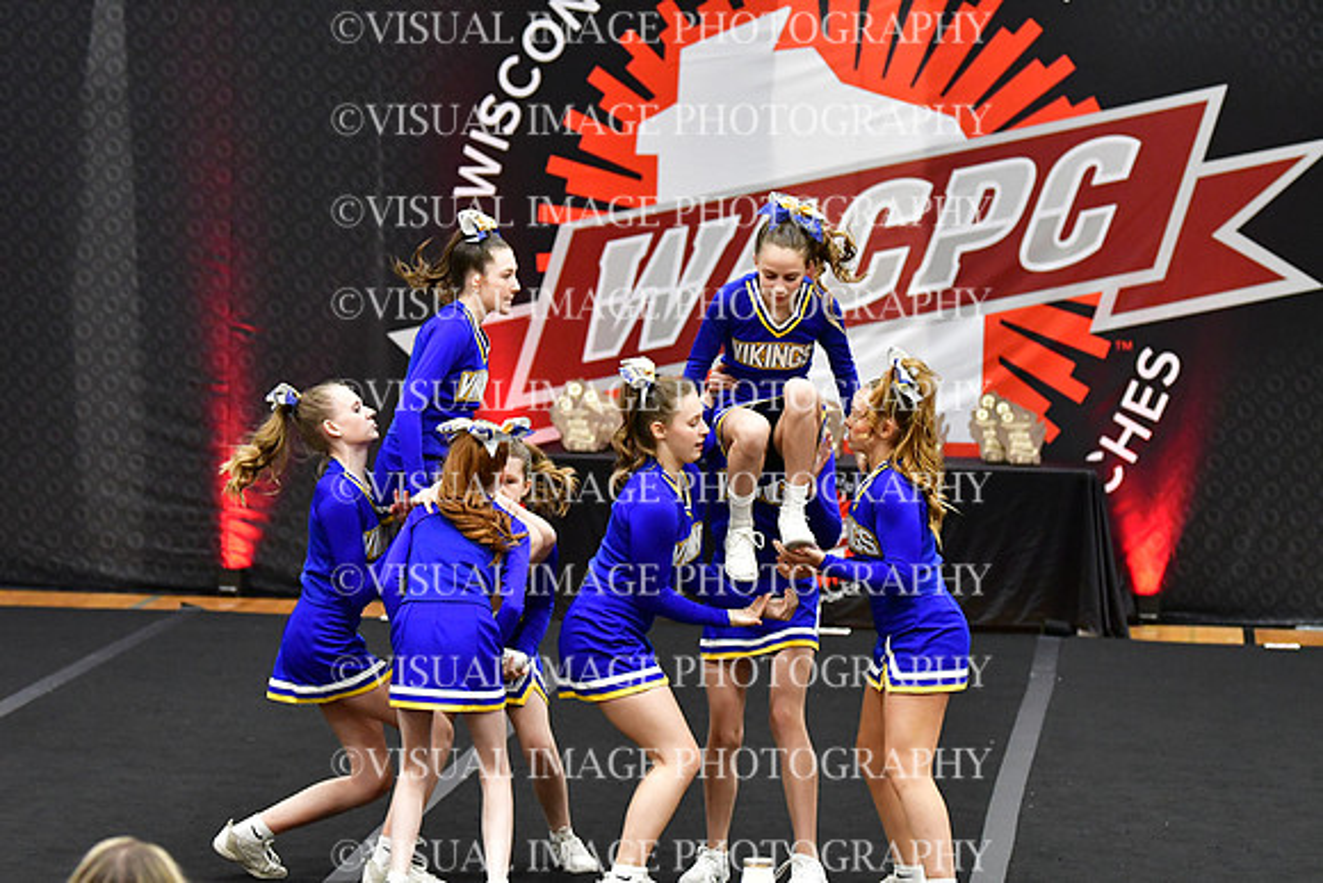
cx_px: 662
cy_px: 442
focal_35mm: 153
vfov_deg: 9.0
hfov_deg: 13.4
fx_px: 5624
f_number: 3.2
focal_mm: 102
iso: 5000
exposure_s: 1/500
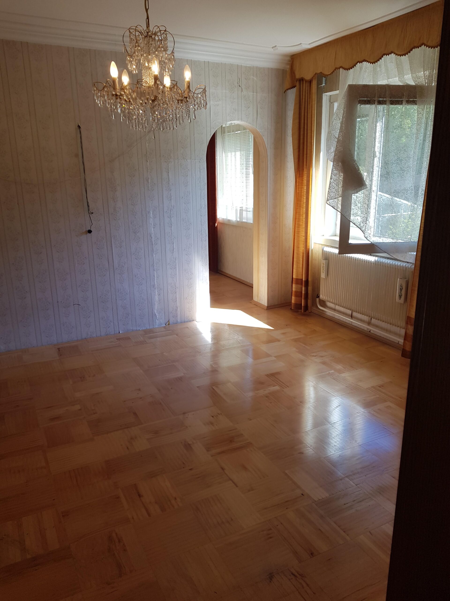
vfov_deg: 67.3
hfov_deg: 53.1
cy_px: 300
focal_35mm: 26
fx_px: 451
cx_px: 225
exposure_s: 1/170
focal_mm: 4.2
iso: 40
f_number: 1.7
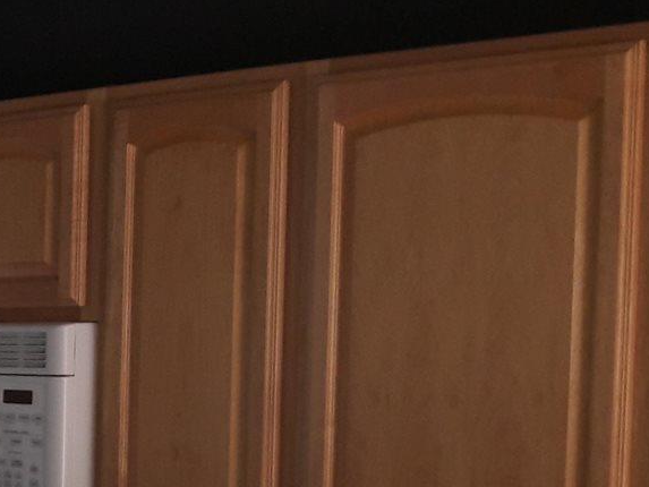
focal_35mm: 100
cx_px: -413
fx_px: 1875
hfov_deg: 17.1
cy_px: 451
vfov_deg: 14.6
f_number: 1.9
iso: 64
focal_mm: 3.7
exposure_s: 1/30
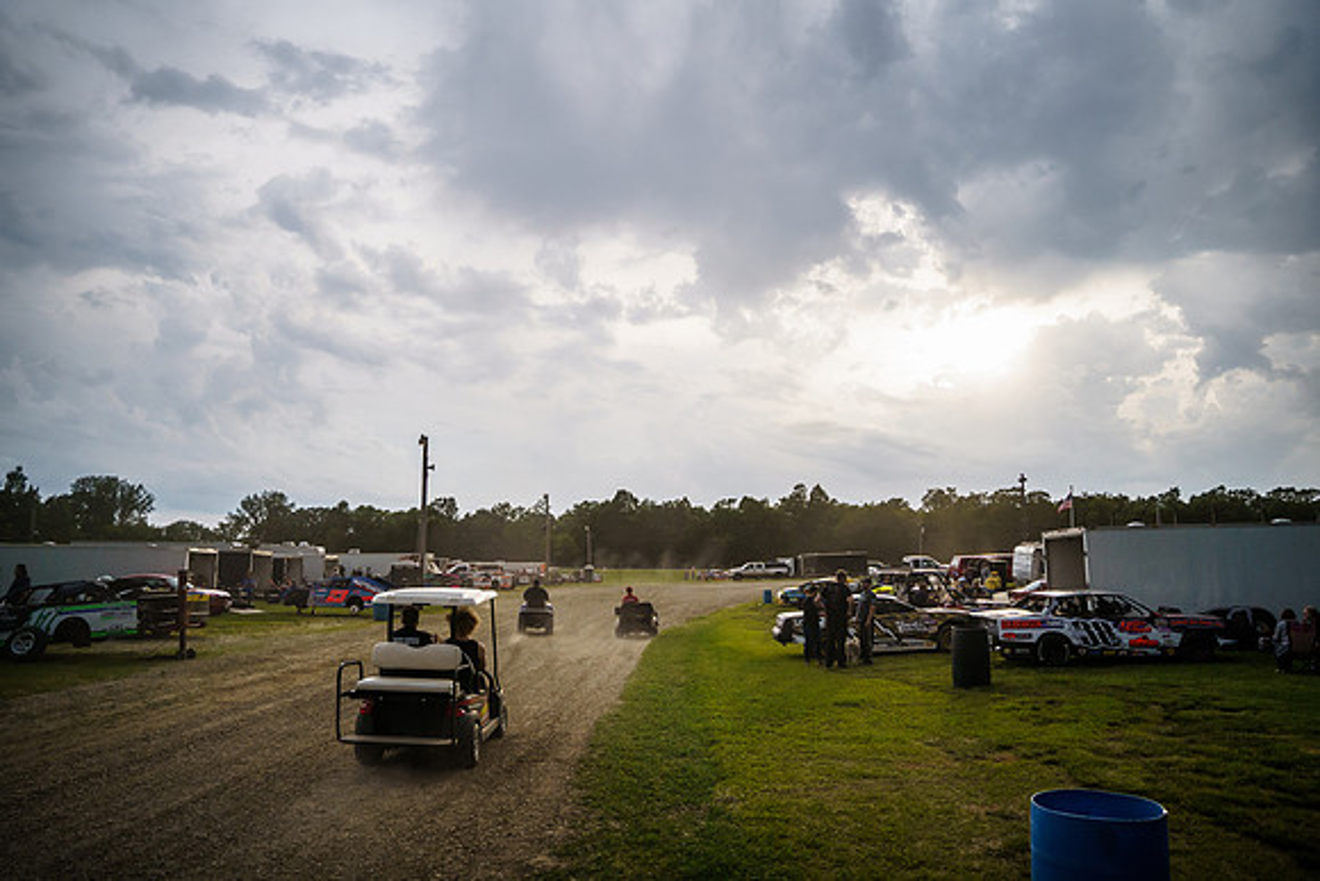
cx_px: 660
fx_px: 898
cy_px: 440
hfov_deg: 72.6
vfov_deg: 52.3
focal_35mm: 24
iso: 1600
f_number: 2.8
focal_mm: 24
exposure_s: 1/6400
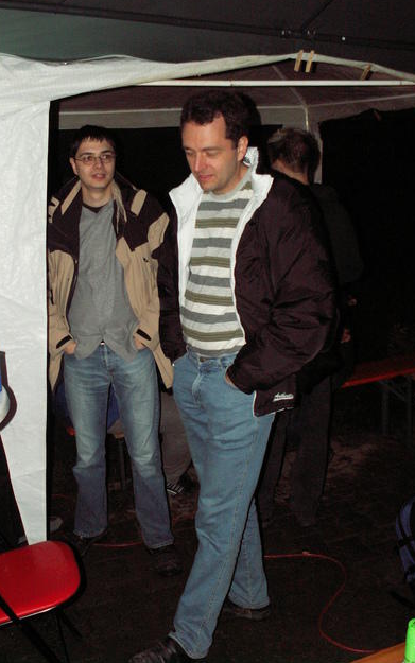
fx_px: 687
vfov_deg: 51.5
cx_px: 175
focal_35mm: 38
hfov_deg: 33.5
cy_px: 325
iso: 160
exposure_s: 1/40
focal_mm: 5.86
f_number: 2.8
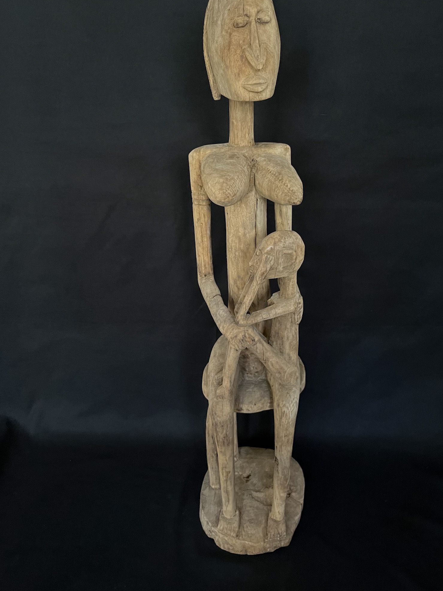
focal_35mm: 29
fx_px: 495
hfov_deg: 48.2
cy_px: 264
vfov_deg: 61.5
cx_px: 233
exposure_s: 1/32
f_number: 1.6
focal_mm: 5.1
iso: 640
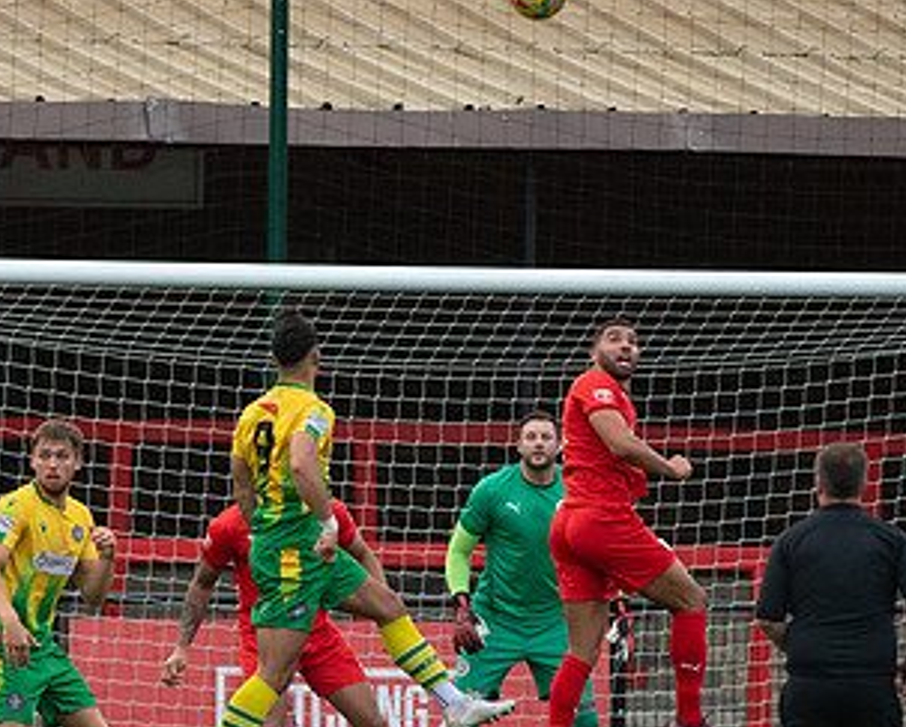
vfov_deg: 1.6
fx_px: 25256
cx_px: 274
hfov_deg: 2.1
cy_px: 500
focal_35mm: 941
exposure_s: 1/2000
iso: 2000
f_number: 2.8
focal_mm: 300
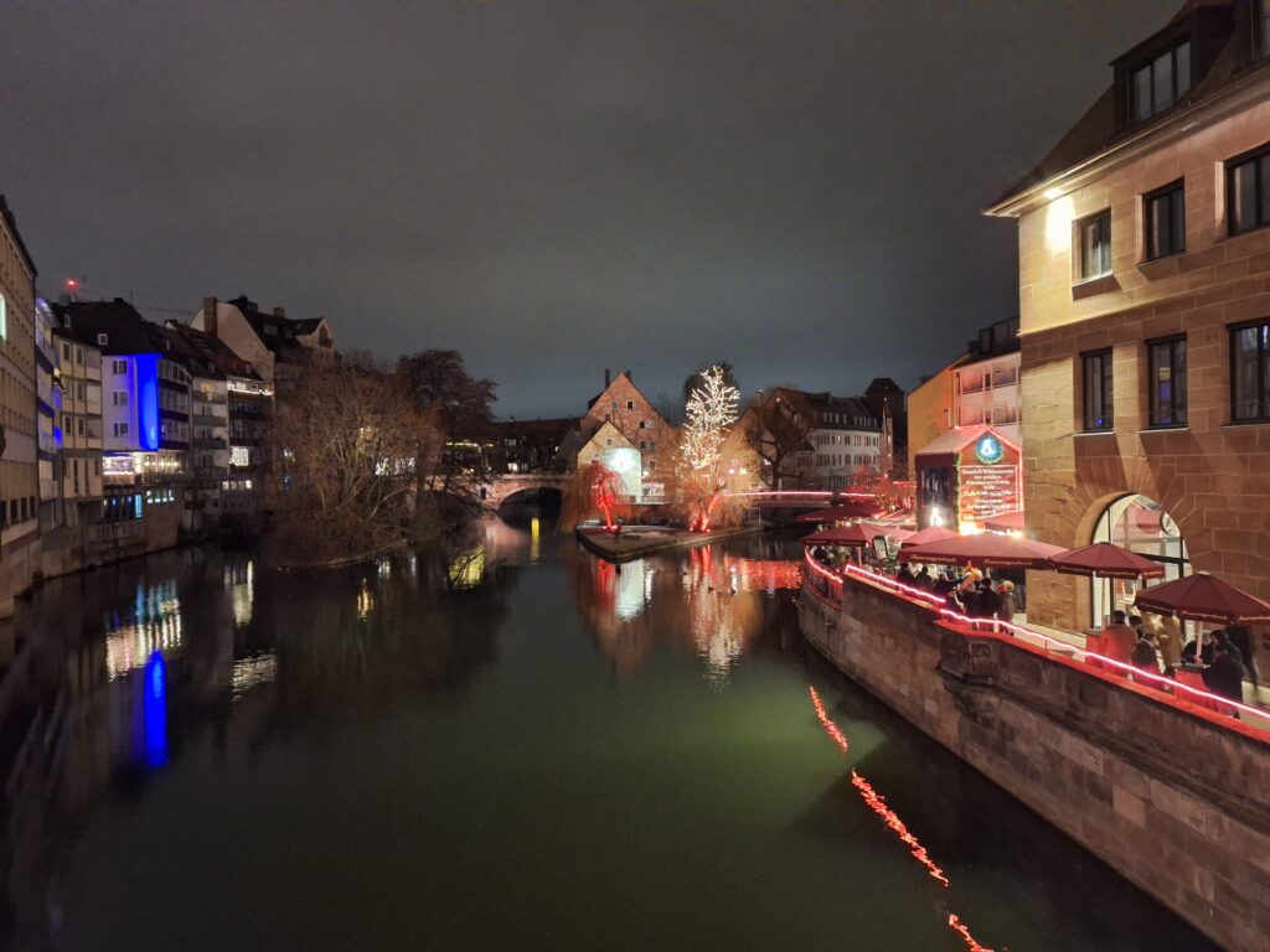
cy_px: 476
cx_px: 635
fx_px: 844
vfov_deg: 58.9
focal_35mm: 23
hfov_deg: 73.9
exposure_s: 1/12
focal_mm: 5.54
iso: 1250
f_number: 1.8
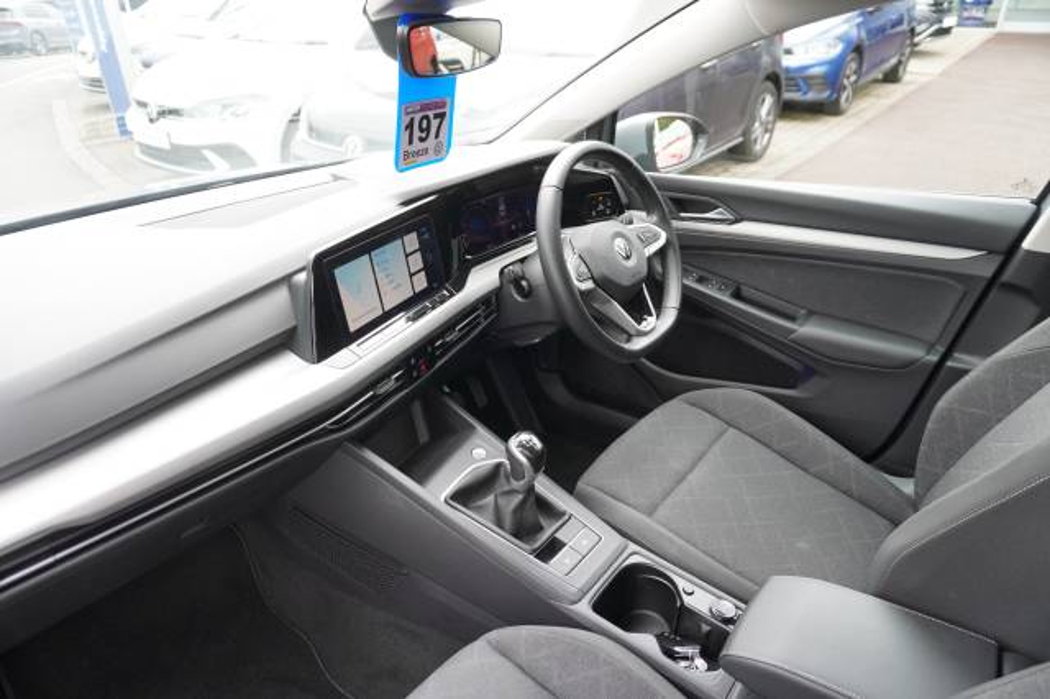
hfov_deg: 73.8
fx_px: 700
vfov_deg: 53.1
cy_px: 350
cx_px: 525
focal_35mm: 24
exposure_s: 1/60
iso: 320
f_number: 4
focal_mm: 16
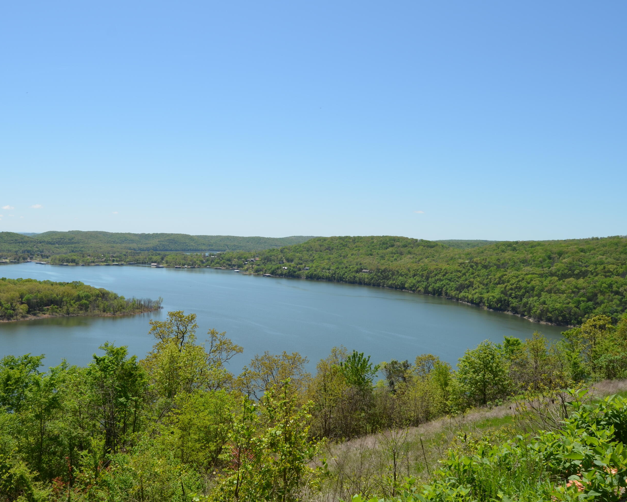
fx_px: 575
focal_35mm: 31
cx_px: 259
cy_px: 248
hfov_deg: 56.8
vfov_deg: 47.1
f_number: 8
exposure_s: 1/250
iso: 100
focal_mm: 18
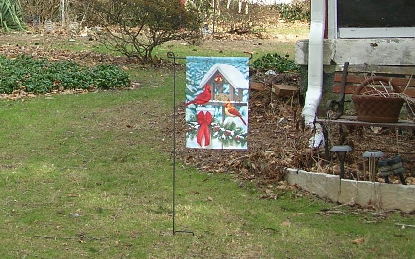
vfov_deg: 13.9
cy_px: -16
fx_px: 1040
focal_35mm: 92
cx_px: 27
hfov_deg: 21.9
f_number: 2.7
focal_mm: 6
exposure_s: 1/122
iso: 50
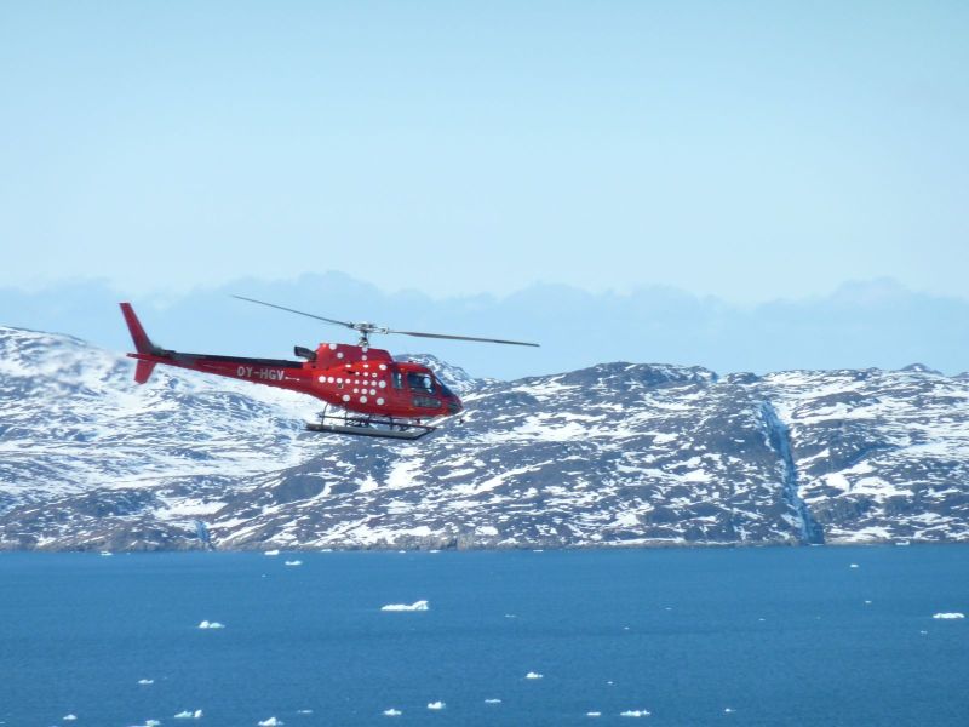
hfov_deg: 6.6
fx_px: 8398
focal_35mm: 300
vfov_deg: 5.0
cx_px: 484
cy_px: 364
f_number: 4.9
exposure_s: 1/500
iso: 80
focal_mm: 49.2
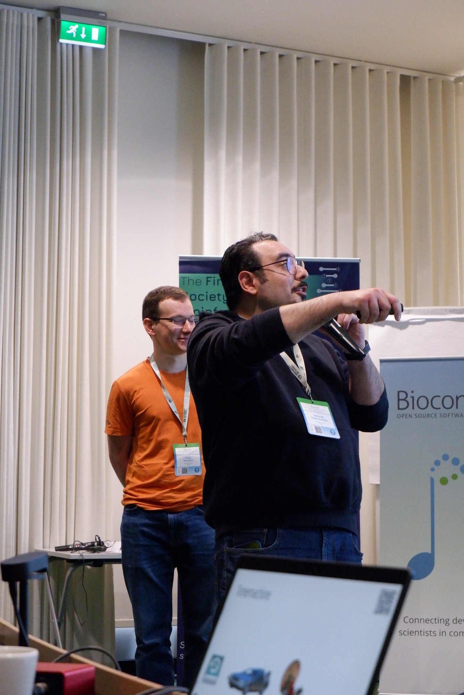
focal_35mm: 68
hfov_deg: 20.0
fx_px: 1313
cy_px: 348
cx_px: 232
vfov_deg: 29.6
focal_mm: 45
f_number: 5.6
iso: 6400
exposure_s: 1/125
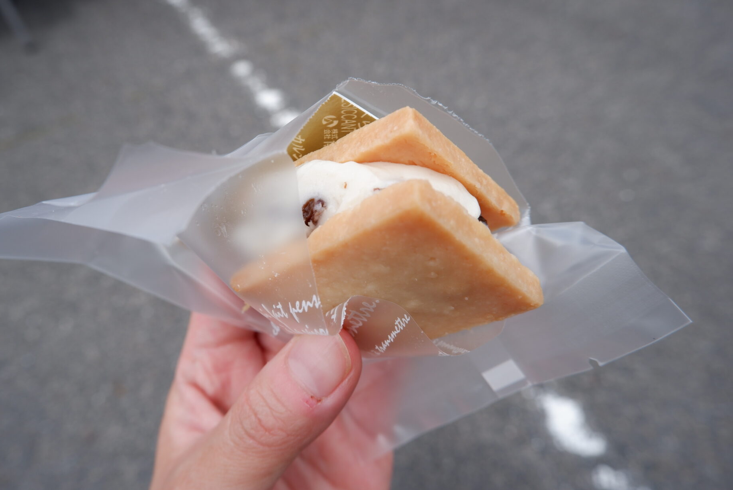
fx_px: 509
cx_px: 345
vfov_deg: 51.3
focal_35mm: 25
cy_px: 250
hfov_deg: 71.4
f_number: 6.4
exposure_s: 1/450
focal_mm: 15.2
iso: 200
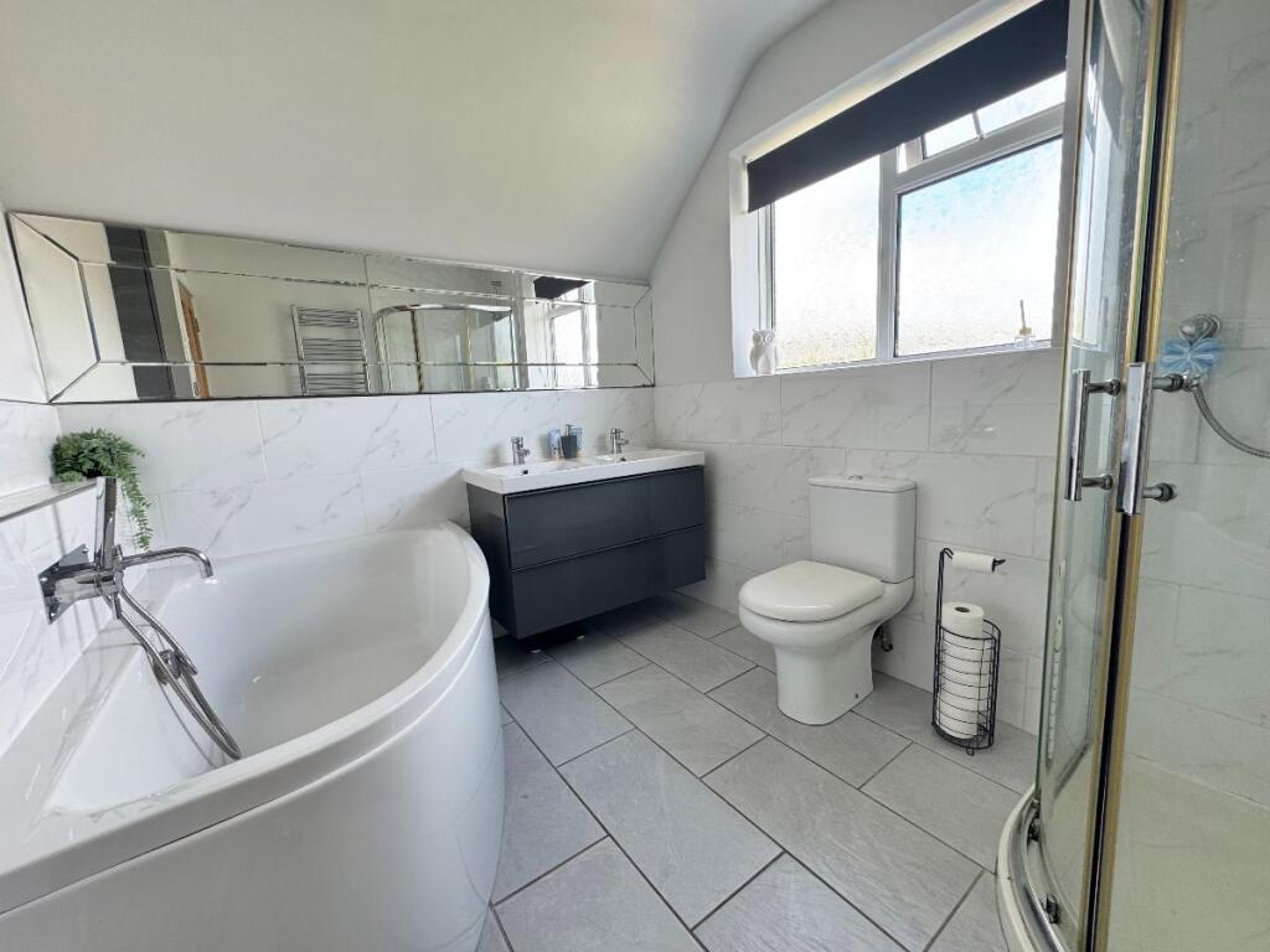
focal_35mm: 14
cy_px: 476
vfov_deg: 85.7
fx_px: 514
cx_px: 635
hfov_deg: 102.1
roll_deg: +3.1
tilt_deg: -6.8
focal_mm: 2.22
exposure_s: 1/99
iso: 160
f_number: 2.2
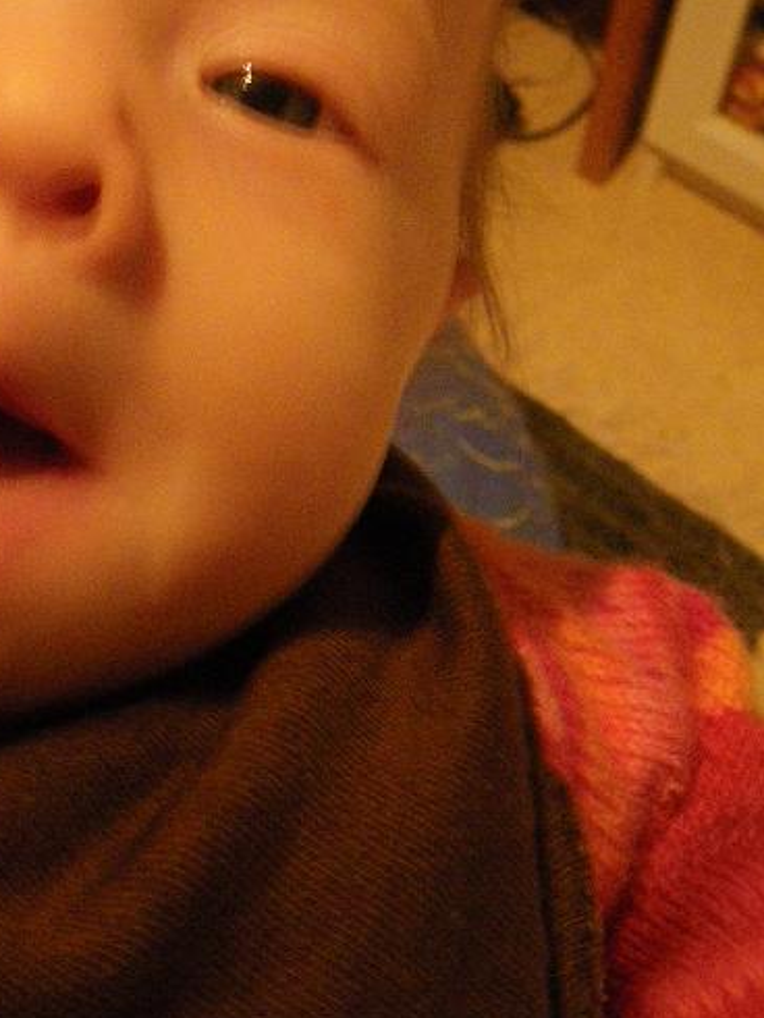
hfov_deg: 20.1
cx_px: 2
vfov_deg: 27.0
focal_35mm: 71
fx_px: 2088
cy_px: 231
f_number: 3.8
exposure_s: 1/4
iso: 400
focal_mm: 6.1
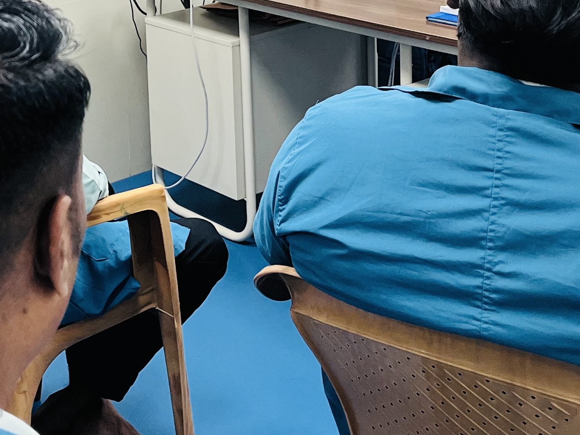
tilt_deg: -7.2
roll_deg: +3.2
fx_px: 1189
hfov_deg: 26.4
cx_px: 43
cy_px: -109
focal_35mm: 71
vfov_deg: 19.3
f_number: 1.6
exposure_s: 1/100
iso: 125
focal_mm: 5.1
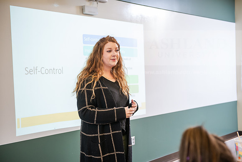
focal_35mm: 50
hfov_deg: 39.6
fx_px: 336
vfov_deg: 27.0
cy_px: 81
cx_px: 121
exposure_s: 1/160
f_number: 3.2
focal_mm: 50
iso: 800
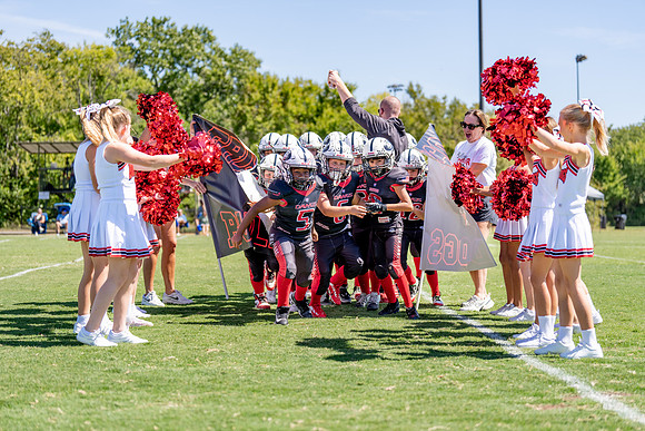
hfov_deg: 28.7
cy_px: 216
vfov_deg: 19.4
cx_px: 322
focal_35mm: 70
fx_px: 1261
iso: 100
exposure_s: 1/1250
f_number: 2.8
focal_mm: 70
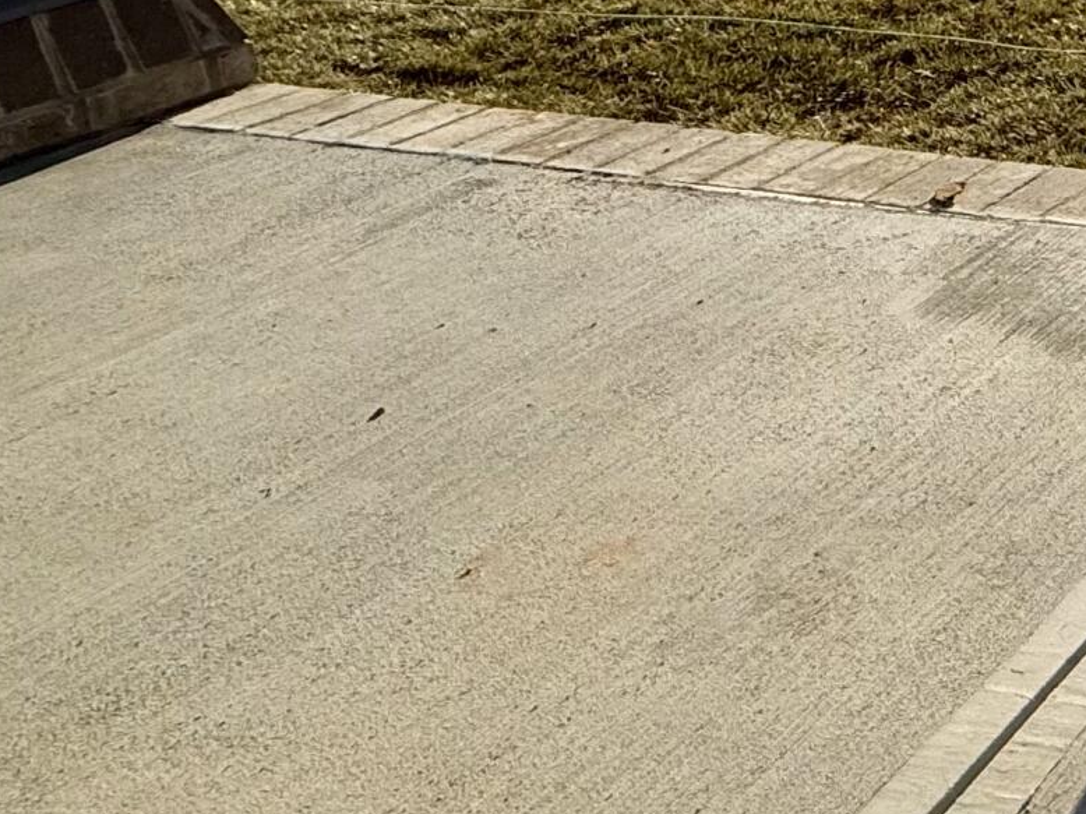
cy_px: -310
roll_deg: -0.5
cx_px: 1877
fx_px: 1694
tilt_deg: -9.6
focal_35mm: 54
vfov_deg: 23.2
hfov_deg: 22.9
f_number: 2.2
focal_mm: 2.22
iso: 80
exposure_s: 1/3891
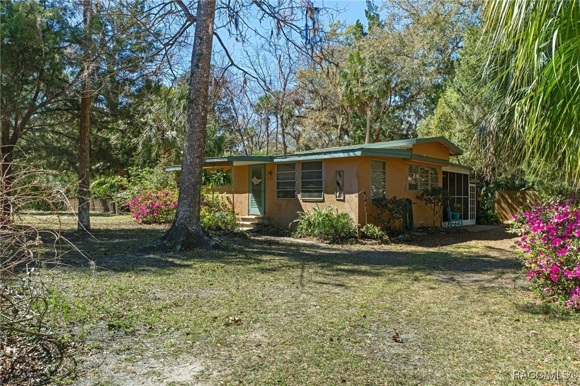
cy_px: 193
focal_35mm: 24
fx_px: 386
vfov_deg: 53.1
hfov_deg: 73.8
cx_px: 290
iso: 320
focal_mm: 16
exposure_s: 1/200
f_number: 8
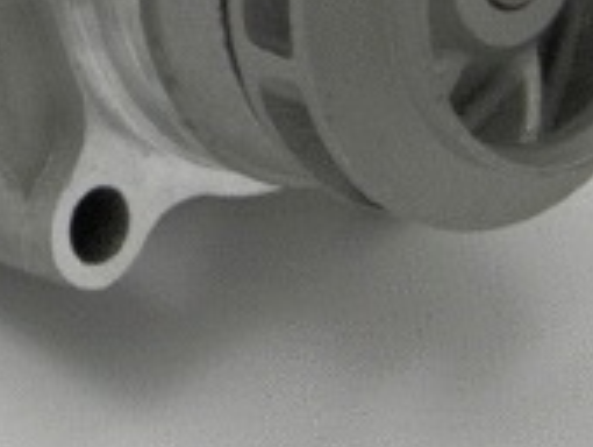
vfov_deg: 5.8
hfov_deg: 7.7
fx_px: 4409
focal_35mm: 257
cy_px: 42
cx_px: 75
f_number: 4.2
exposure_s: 1/160
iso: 160
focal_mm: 14.6
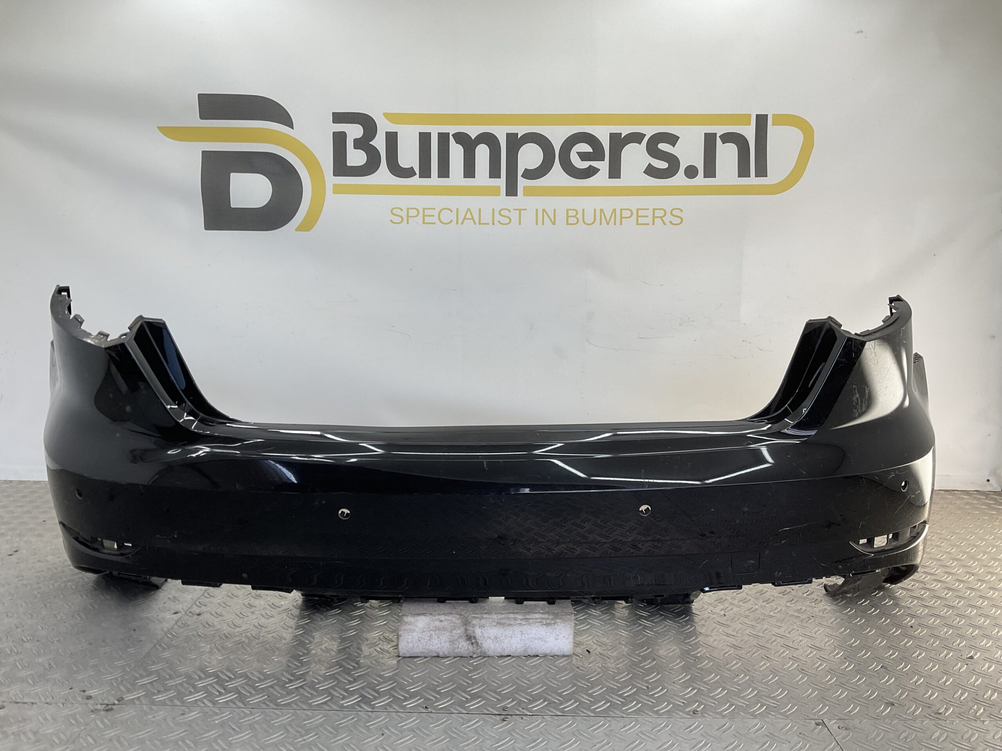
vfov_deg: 48.2
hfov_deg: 61.7
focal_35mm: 29
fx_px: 839
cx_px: 501
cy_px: 376
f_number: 1.8
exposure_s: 1/168
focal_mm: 3
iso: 16
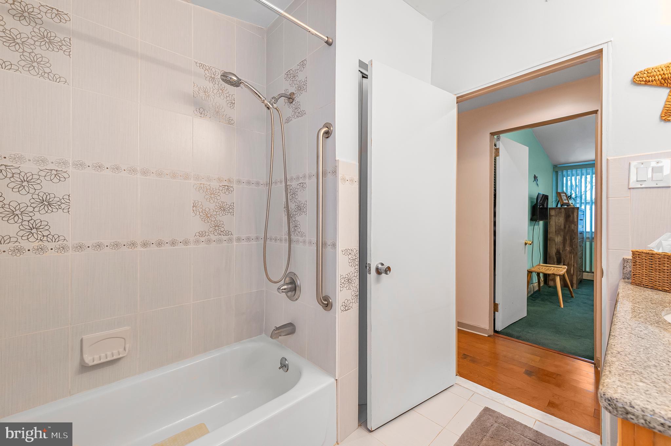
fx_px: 261
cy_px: 223
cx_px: 336
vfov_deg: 81.1
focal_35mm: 14
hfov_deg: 104.3
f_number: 8
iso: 1600
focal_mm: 14
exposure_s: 1/40
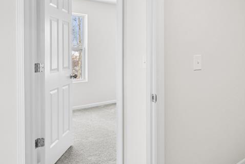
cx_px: 254
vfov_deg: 43.0
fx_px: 204
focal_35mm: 30
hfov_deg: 48.6
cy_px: 54
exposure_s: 1/1.25
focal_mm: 14
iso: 100
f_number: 9
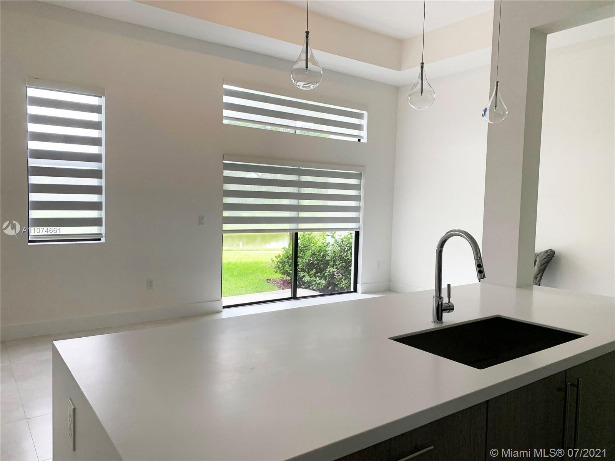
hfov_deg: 67.3
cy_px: 230
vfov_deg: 53.1
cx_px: 308
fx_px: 462
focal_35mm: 26
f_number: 1.8
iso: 80
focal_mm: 4.25
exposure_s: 1/121
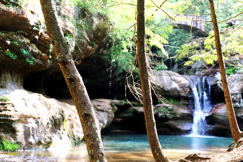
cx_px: 174
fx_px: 412
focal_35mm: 61
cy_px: 87
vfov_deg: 22.3
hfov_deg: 32.4
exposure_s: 1/60
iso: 500
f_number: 4.5
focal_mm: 28.2
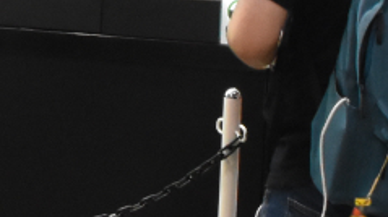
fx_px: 1974
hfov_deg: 9.9
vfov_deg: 6.1
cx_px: -536
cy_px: -240
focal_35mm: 192
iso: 2200
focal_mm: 18
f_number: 11
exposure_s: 1/60
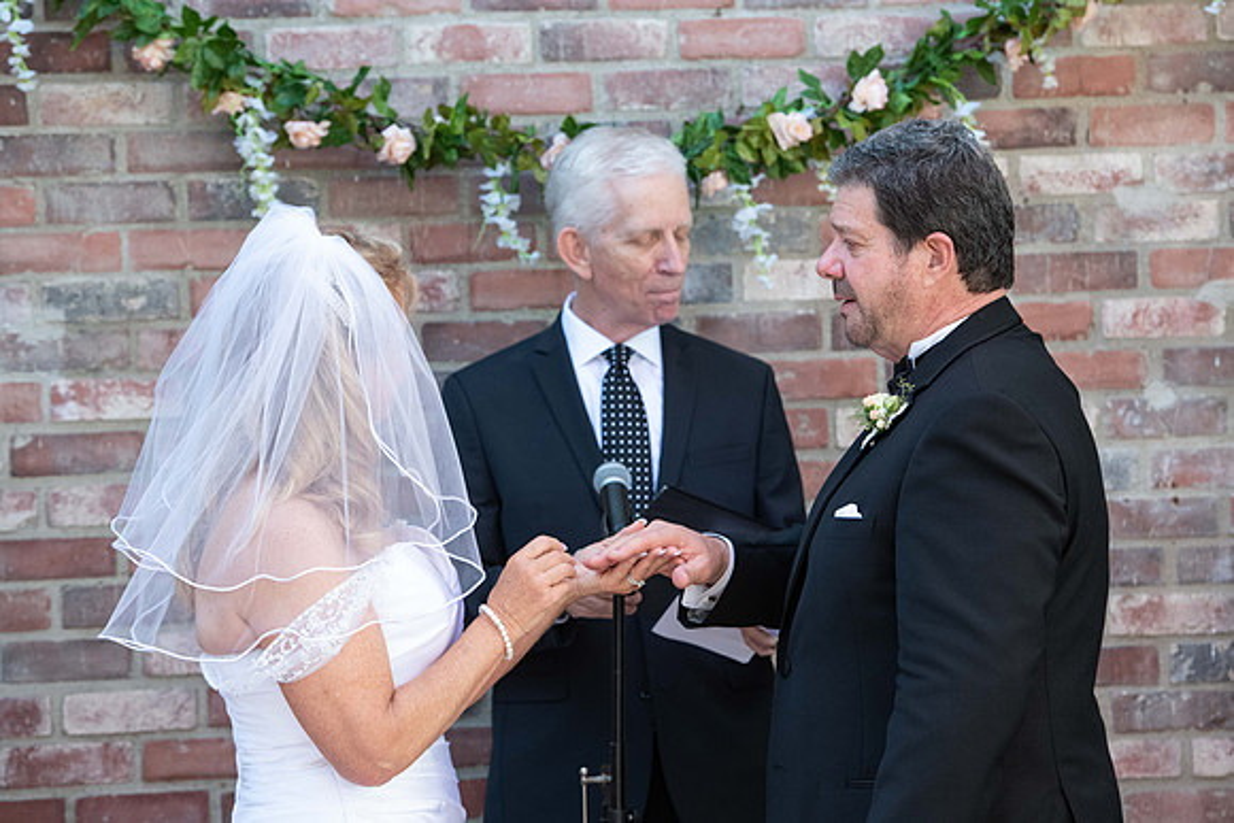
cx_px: 617
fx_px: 3977
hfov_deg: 17.6
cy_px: 412
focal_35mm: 116
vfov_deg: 11.8
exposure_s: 1/640
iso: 1250
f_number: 5
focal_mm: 116
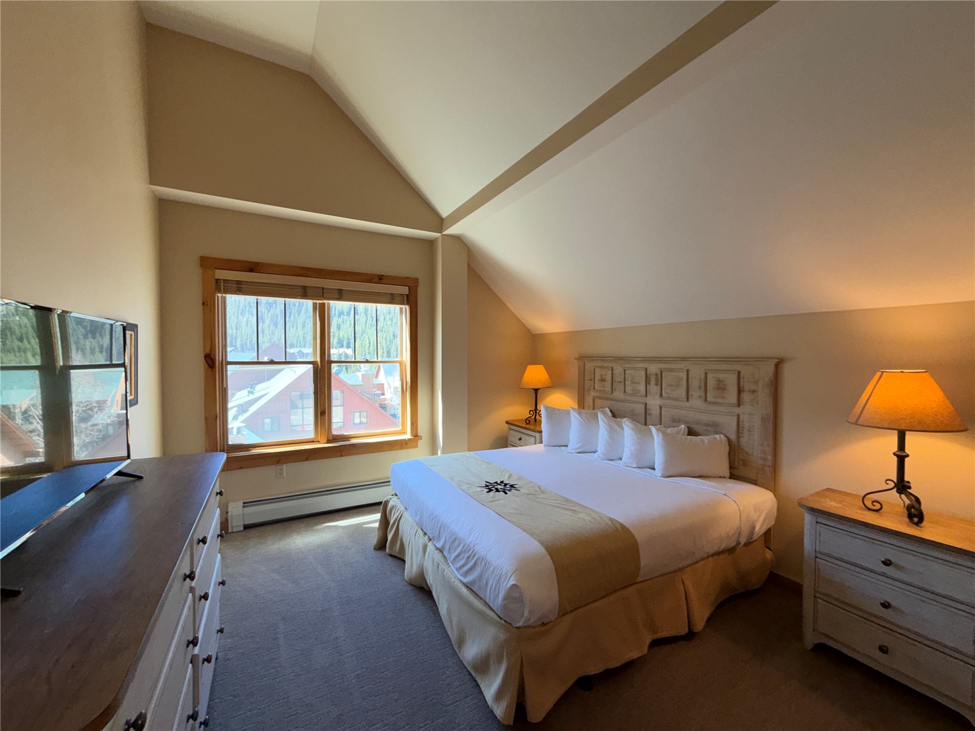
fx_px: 394
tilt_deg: -1.6
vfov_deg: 85.7
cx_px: 488
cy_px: 366
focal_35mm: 14
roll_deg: -0.1
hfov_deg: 102.1
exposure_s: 1/60
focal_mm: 2.22
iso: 100
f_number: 2.2
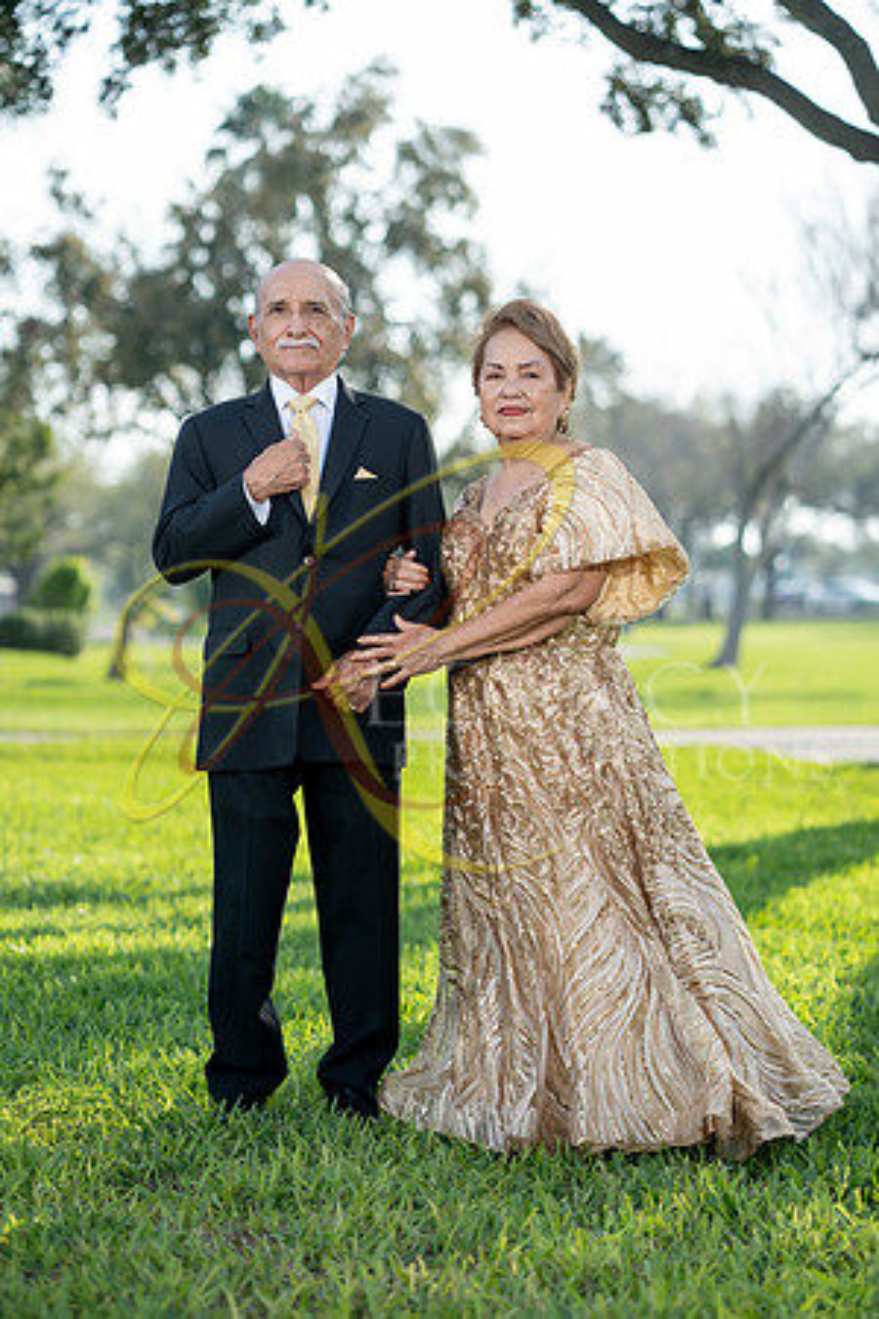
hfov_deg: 16.1
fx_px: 3113
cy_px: 660
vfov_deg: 23.9
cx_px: 440
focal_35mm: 85
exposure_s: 1/1600
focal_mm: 85
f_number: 2.8
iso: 200
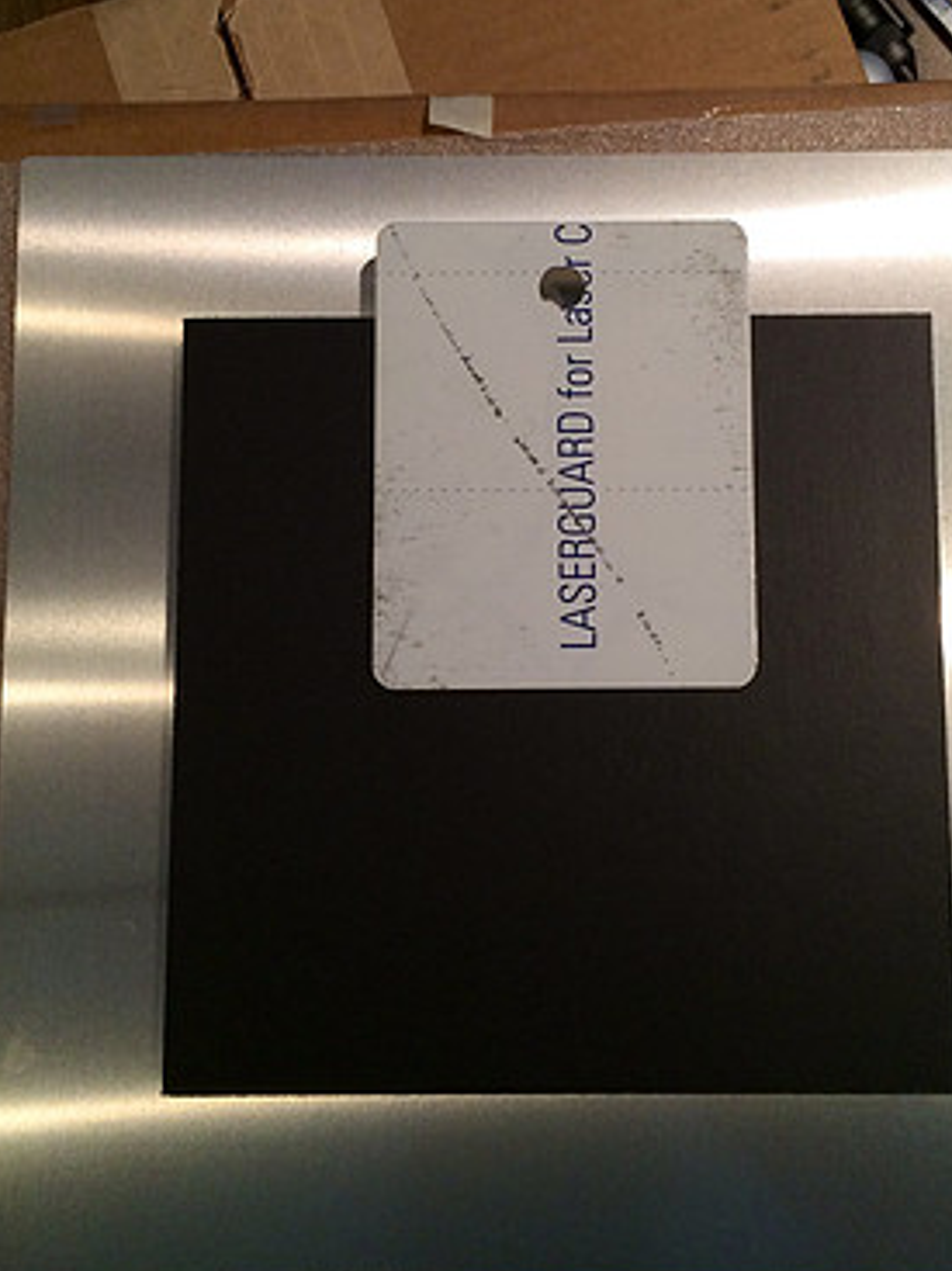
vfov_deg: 50.1
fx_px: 1358
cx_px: 502
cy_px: 571
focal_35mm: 37
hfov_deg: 38.6
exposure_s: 1/30
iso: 64
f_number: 2.2
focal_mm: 4.12
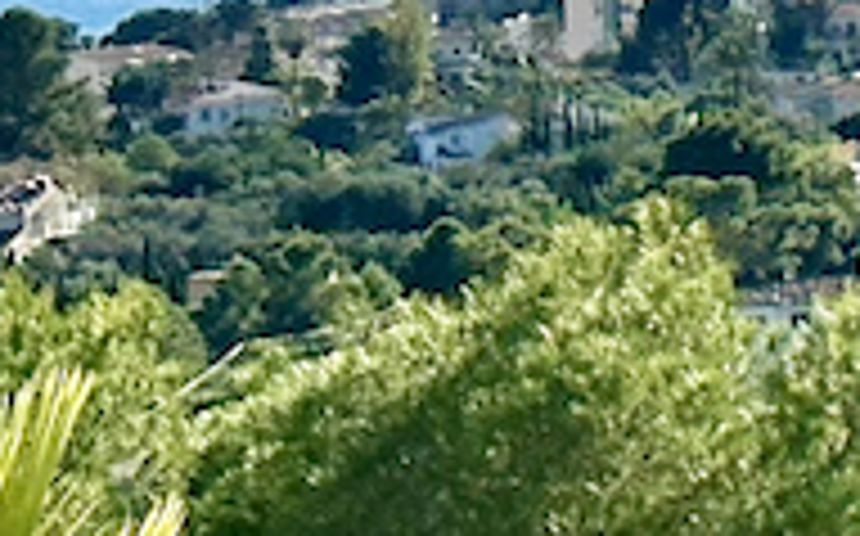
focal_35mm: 341
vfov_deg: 3.8
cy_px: -536
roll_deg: +2.2
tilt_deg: -0.2
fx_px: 7985
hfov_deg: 5.7
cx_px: 2621
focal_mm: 6.86
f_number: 1.78
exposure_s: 1/10870
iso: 64
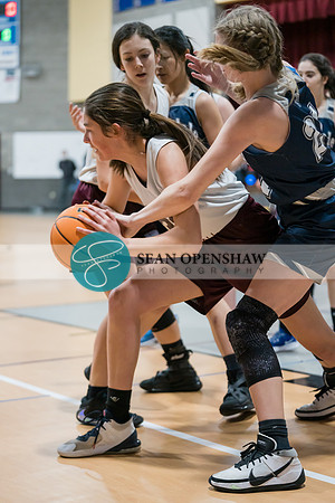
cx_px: 168
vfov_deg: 27.7
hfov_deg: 18.7
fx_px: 1019
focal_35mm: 73
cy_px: 252
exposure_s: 1/640
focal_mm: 73
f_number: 2.8
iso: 4000
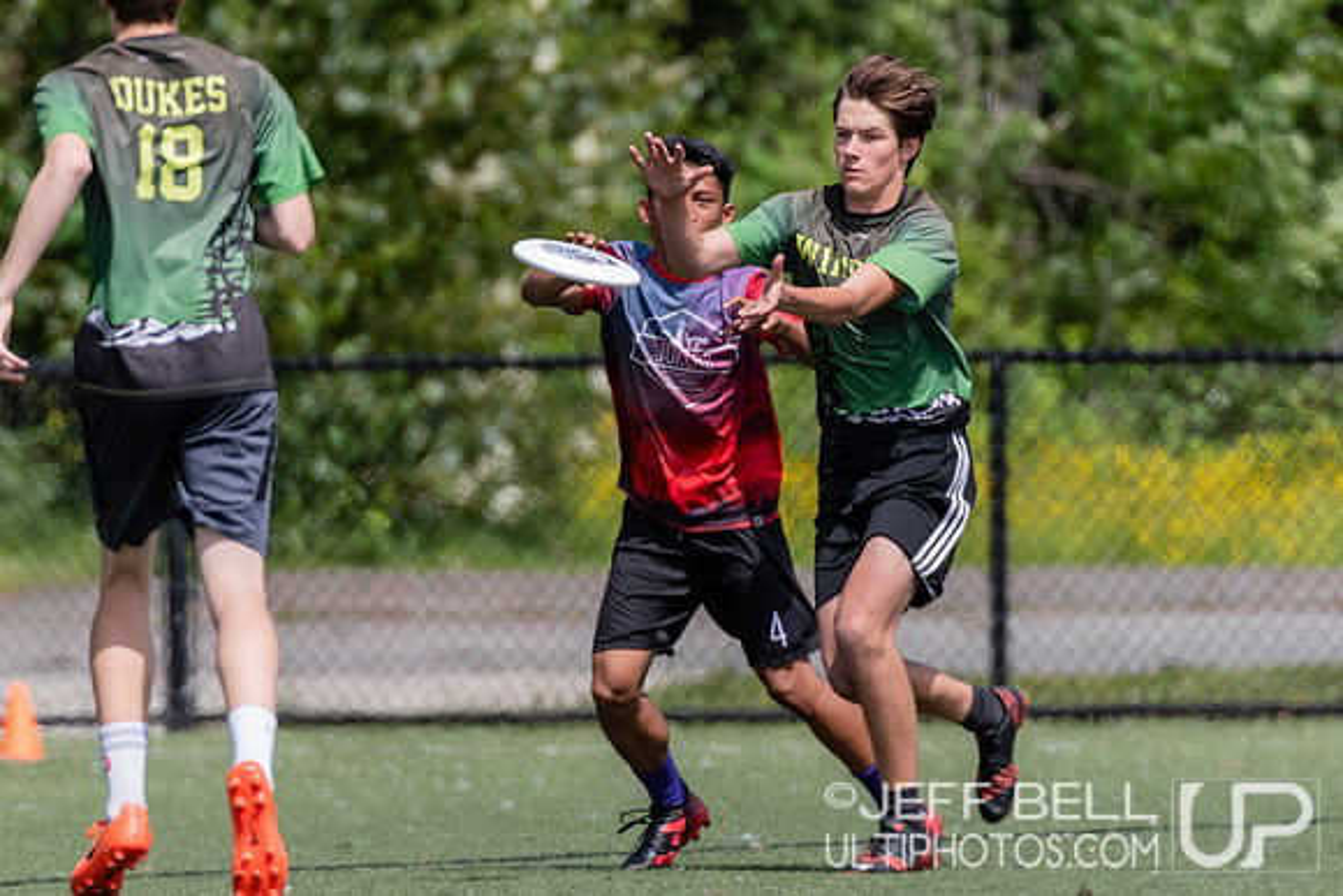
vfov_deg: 1.5
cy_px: 506
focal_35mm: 920
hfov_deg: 2.2
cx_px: 728
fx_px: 34309
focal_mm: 400
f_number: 4
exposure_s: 1/1600
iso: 250
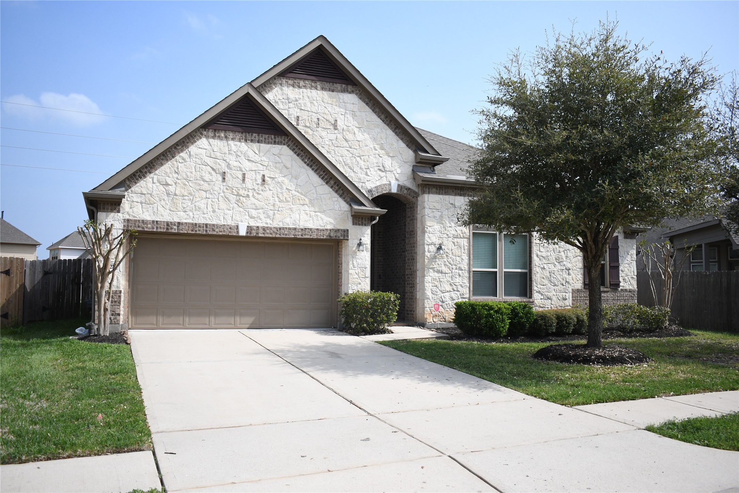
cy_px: 246
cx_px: 370
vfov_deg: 42.3
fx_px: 636
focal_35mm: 31
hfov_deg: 60.3
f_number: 3.8
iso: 800
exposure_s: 1/8000
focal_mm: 21
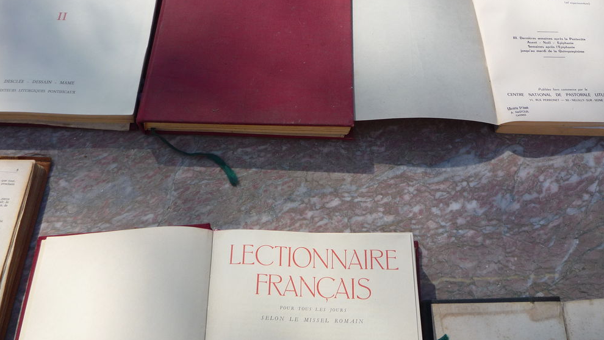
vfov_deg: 35.3
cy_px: 117
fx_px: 529
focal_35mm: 33
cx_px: 303
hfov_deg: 59.5
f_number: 4
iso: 100
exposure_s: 1/400
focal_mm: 5.2
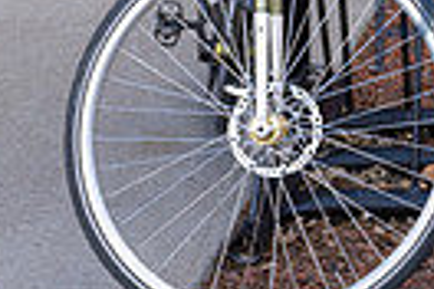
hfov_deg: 10.2
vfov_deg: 7.0
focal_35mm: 188
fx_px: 2266
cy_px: -360
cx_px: 825
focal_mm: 36
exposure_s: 1/200
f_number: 5.6
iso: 200
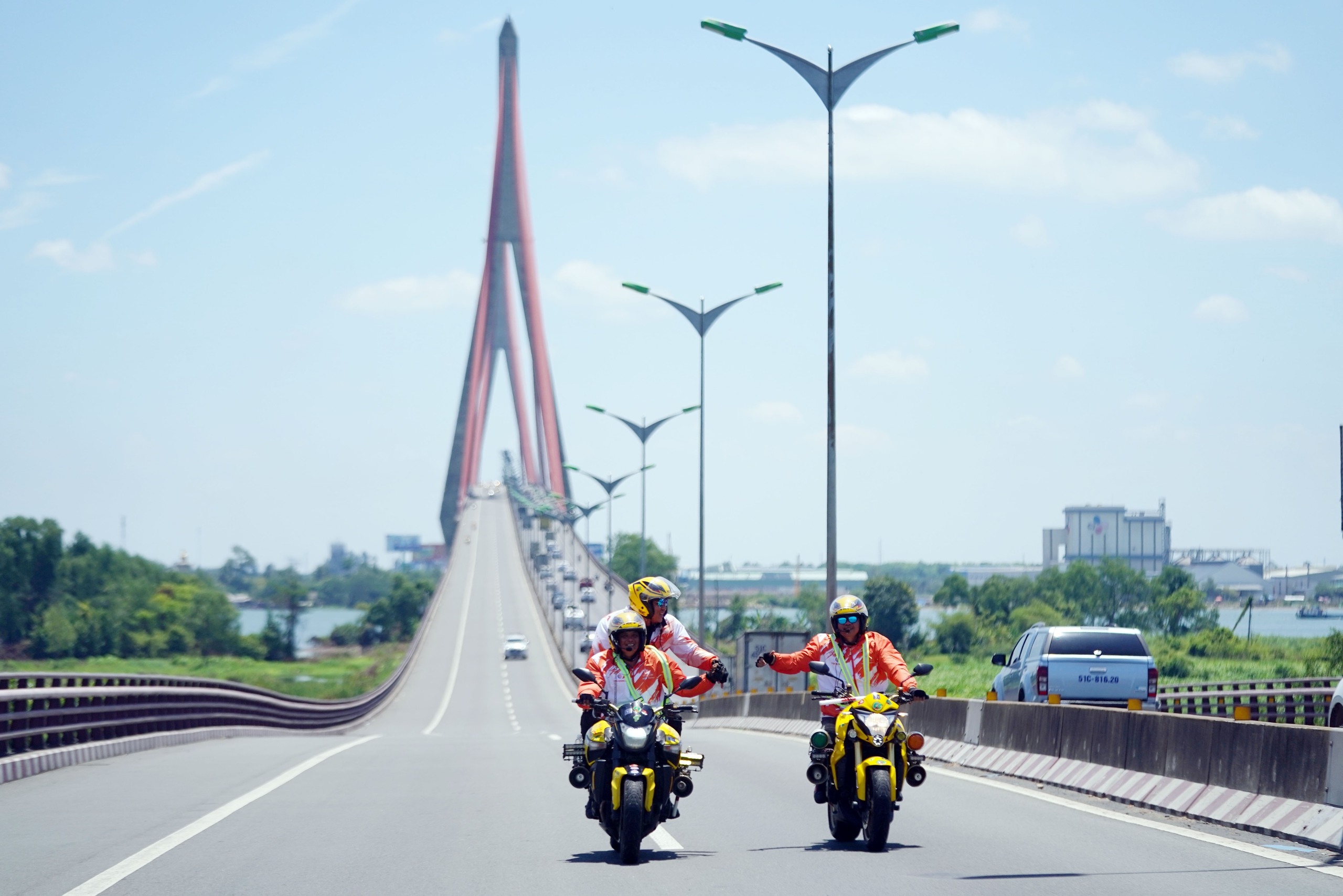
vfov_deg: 12.9
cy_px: 448
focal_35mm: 106
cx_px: 672
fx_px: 3954
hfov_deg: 19.3
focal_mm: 106
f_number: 2.8
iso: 250
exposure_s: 1/6400
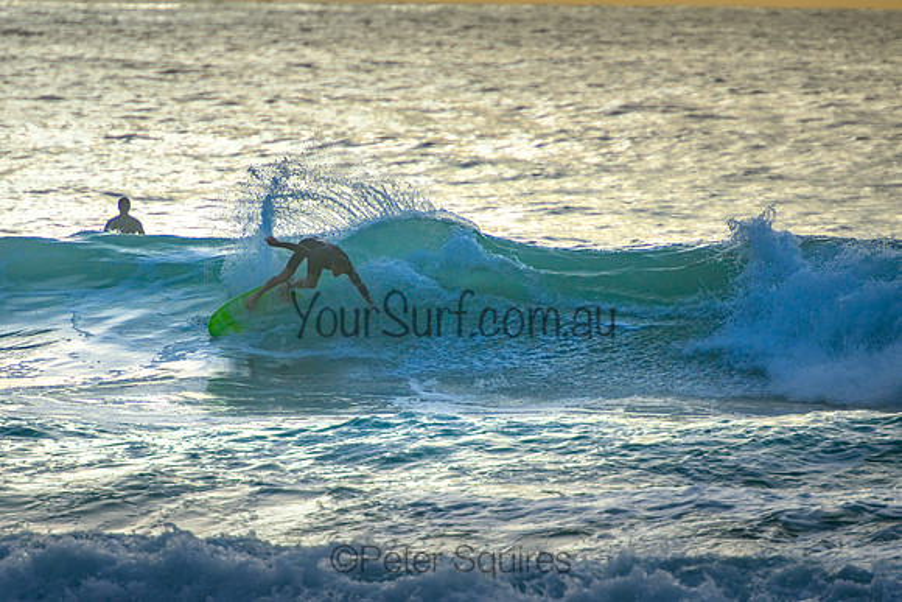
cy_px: 297
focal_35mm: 550
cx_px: 344
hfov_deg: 3.7
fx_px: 13778
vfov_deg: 2.5
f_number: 5.6
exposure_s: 1/2000
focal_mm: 400
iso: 500
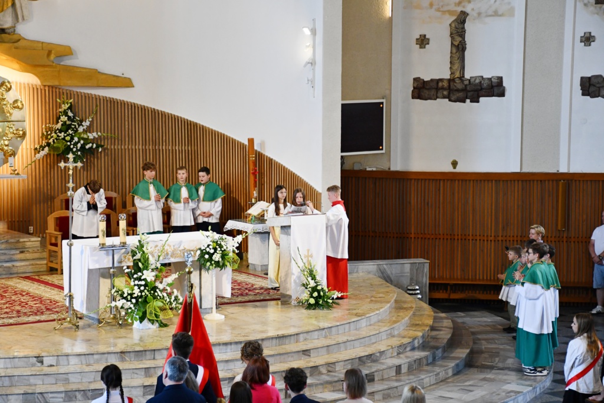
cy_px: 202
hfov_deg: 21.9
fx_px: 1560
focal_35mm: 93
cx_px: 302
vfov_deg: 14.7
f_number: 5
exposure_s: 1/125
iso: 1600
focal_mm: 62
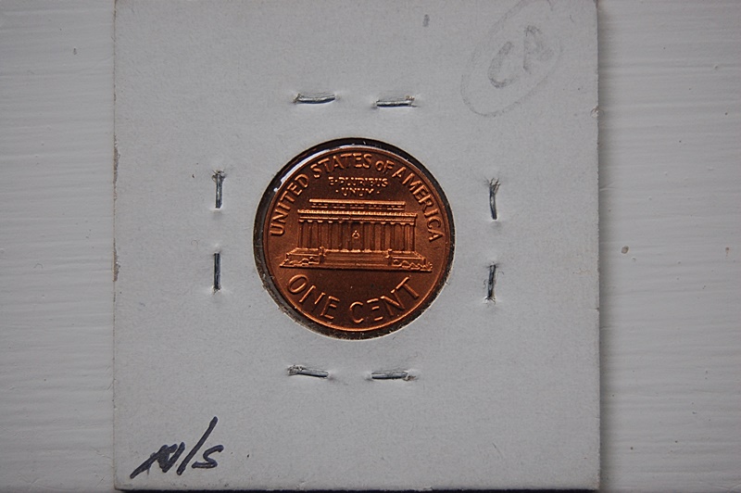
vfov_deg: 19.7
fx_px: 1419
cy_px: 246
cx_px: 370
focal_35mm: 69
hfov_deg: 29.3
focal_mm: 46
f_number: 5.3
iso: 500
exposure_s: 1/30
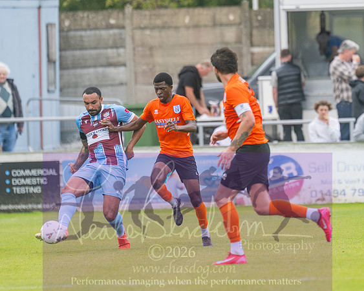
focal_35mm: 760
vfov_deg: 2.0
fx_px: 8186
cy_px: 148
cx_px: 244
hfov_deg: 2.5
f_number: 2.8
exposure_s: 1/1250
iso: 400
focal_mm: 300
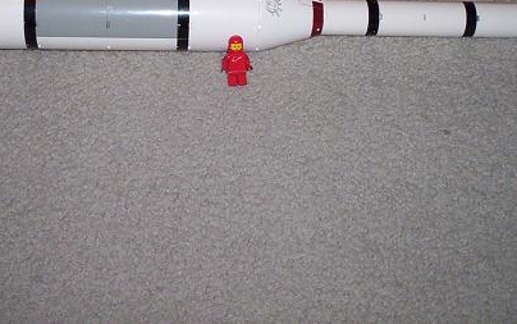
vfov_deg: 20.5
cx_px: 240
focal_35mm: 62
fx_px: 874
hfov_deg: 32.9
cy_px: 26
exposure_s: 1/60
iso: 140
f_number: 4.5
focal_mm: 4.99
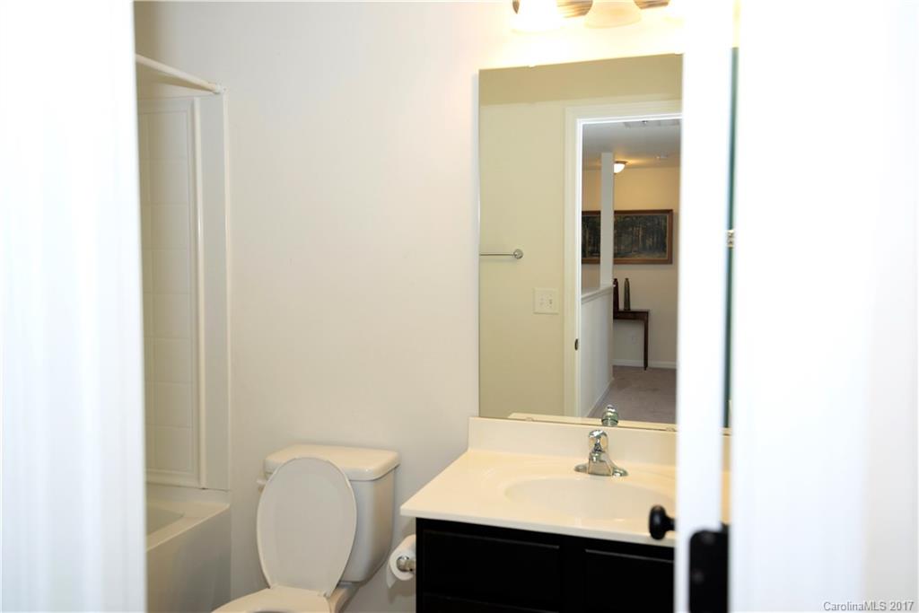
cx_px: 460
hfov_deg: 65.5
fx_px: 715
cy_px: 306
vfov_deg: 46.4
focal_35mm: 28
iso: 500
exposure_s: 1/250
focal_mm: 28
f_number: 3.2
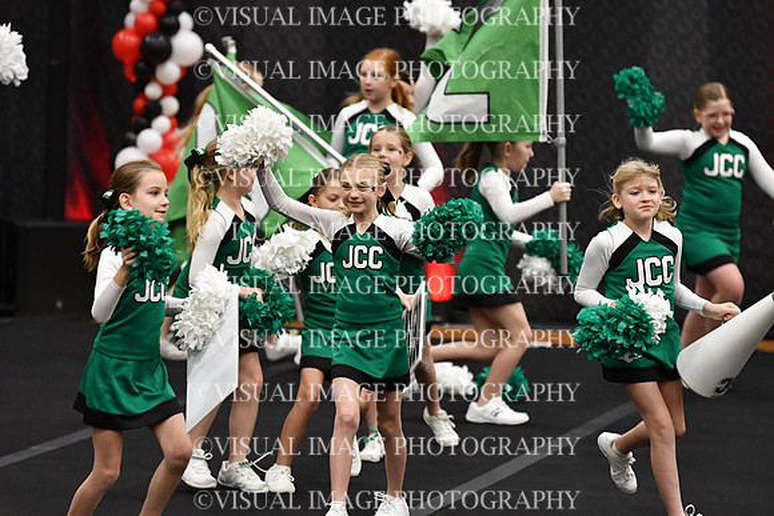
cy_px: 258
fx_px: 5161
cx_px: 387
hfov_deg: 8.6
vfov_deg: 5.7
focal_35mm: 240
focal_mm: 160
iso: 4000
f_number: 2.8
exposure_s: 1/800
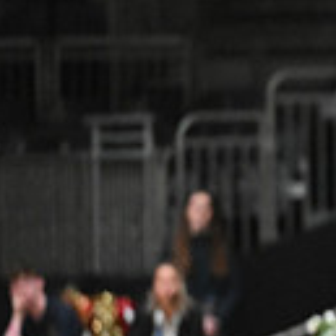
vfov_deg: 1.4
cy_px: 126
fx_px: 14254
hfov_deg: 1.3
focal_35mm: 1298
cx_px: 740
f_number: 4
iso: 6400
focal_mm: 340
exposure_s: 1/640
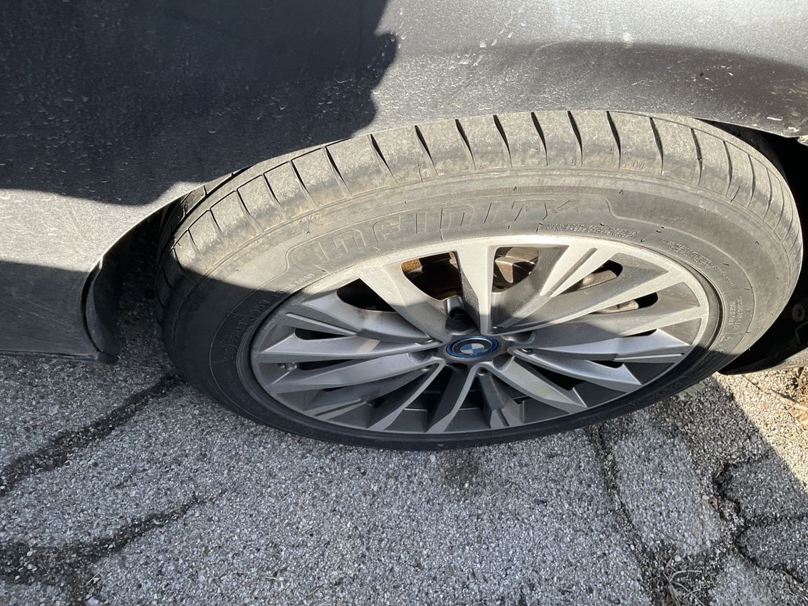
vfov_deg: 48.2
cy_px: 303
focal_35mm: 29
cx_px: 404
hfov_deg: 61.7
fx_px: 677
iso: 25
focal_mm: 3
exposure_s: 1/403
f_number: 1.8
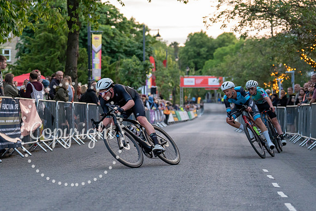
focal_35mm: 101
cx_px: 126
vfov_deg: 13.6
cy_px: 83
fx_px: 886
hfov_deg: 20.2
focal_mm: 70
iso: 3200
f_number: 2.8
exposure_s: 1/1000
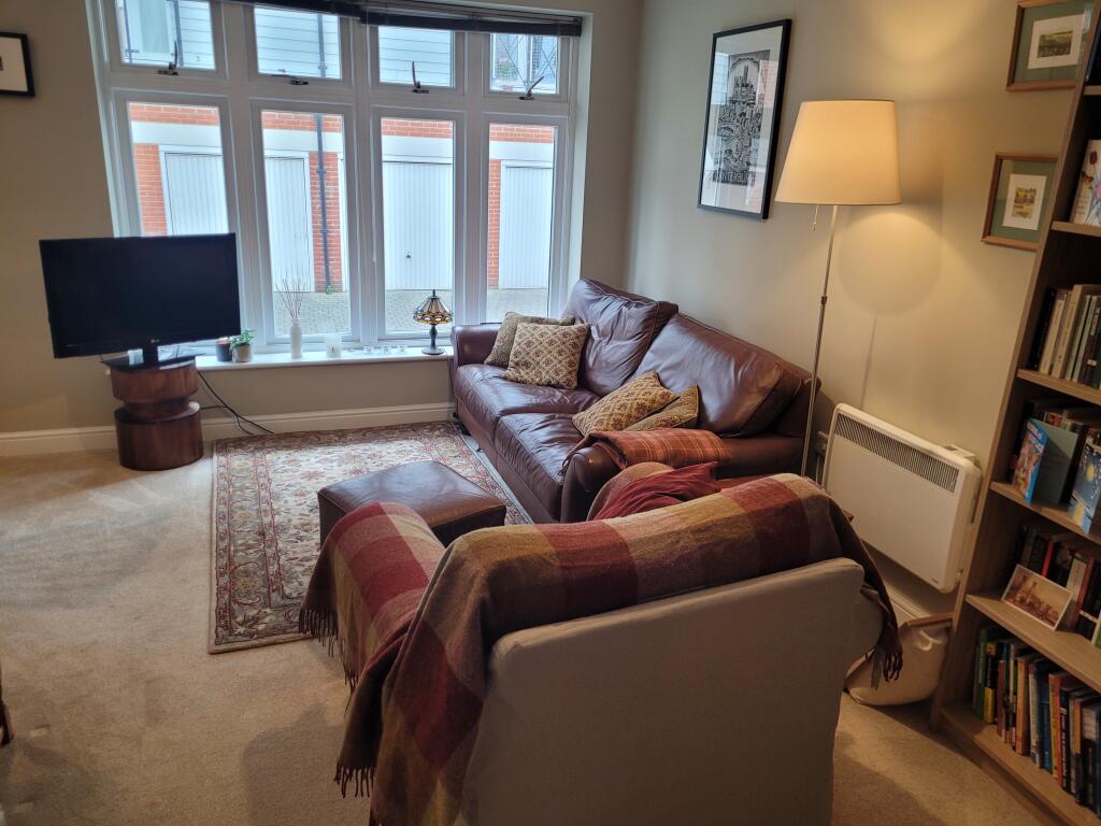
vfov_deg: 53.1
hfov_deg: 67.3
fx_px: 827
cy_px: 413
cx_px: 550
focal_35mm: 26
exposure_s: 1/100
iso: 160
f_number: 1.8
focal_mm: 5.4
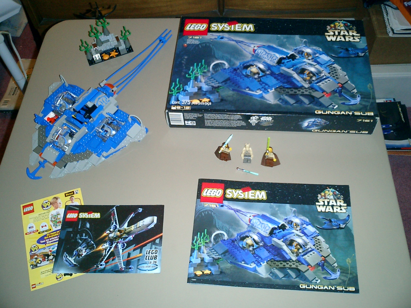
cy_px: 154
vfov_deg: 39.7
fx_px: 427
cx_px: 206
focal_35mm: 36
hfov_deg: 51.4
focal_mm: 7.5
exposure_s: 1/30
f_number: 3.2
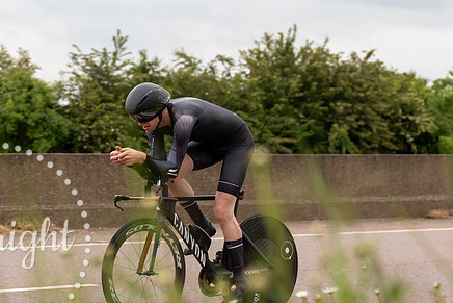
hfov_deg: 14.8
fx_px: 1750
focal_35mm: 139
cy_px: 141
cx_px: 219
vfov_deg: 9.9
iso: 200
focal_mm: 70
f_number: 3.5
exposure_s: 1/1000
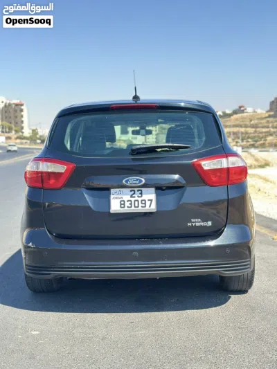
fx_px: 512
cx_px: 138
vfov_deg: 39.6
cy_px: 184
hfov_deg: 30.3
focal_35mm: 48
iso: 80
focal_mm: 6.86
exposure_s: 1/1227
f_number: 1.78
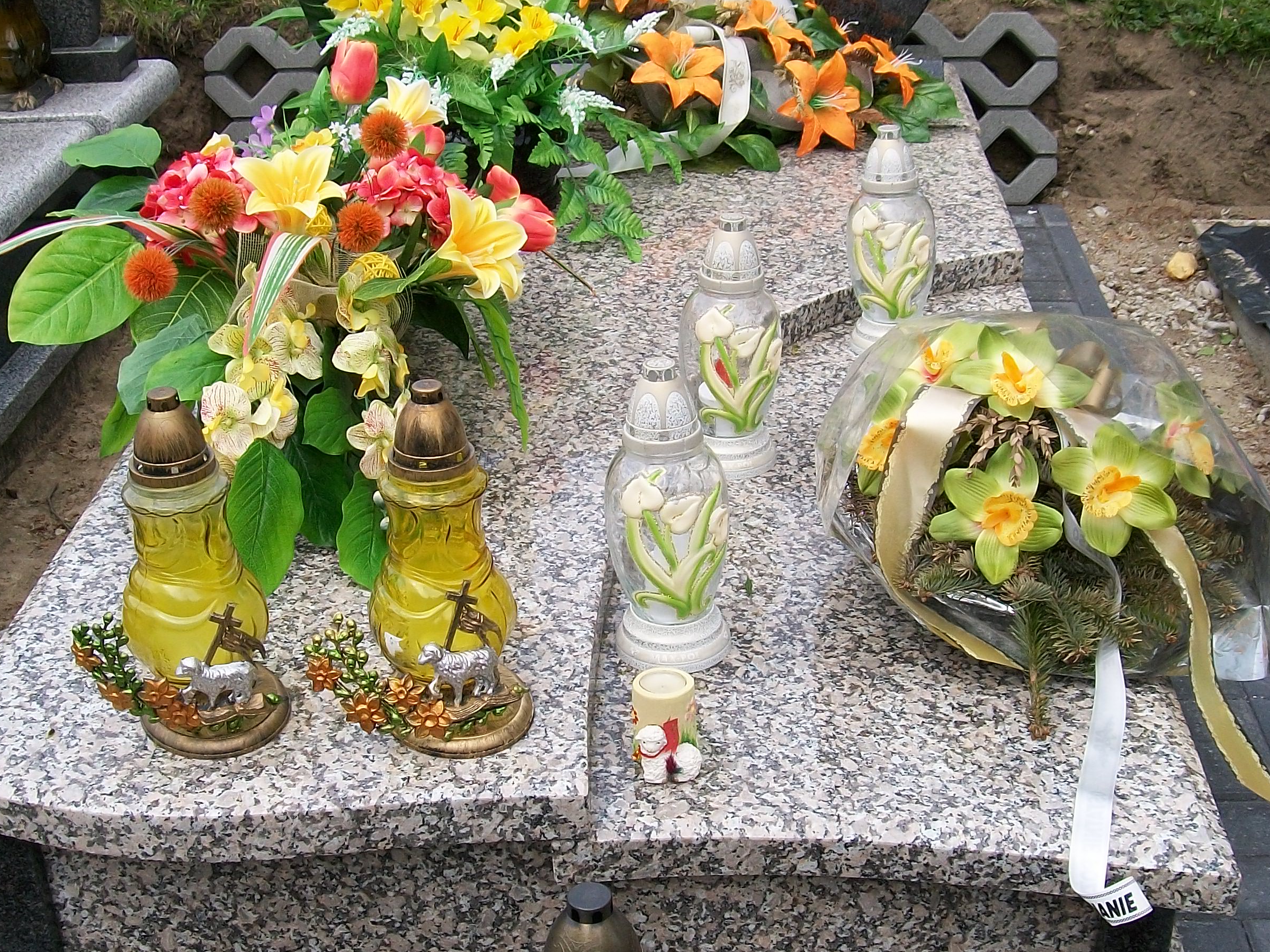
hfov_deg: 38.9
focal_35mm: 49
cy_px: 472
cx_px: 634
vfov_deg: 29.7
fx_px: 1798
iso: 80
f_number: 4.8
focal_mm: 6
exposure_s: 1/320
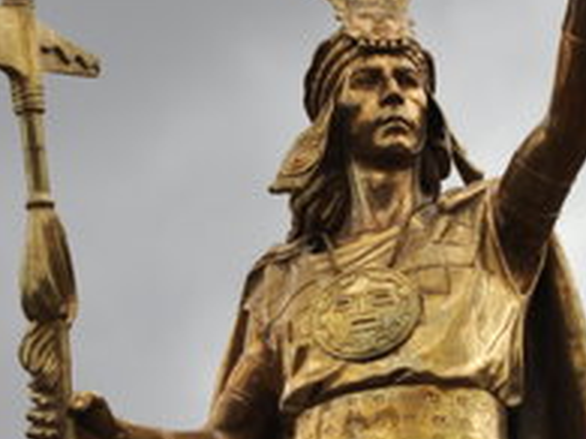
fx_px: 7148
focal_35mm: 422
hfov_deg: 4.7
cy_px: 262
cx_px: 349
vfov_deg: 3.5
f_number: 5.6
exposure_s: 1/1000
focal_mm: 95
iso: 200
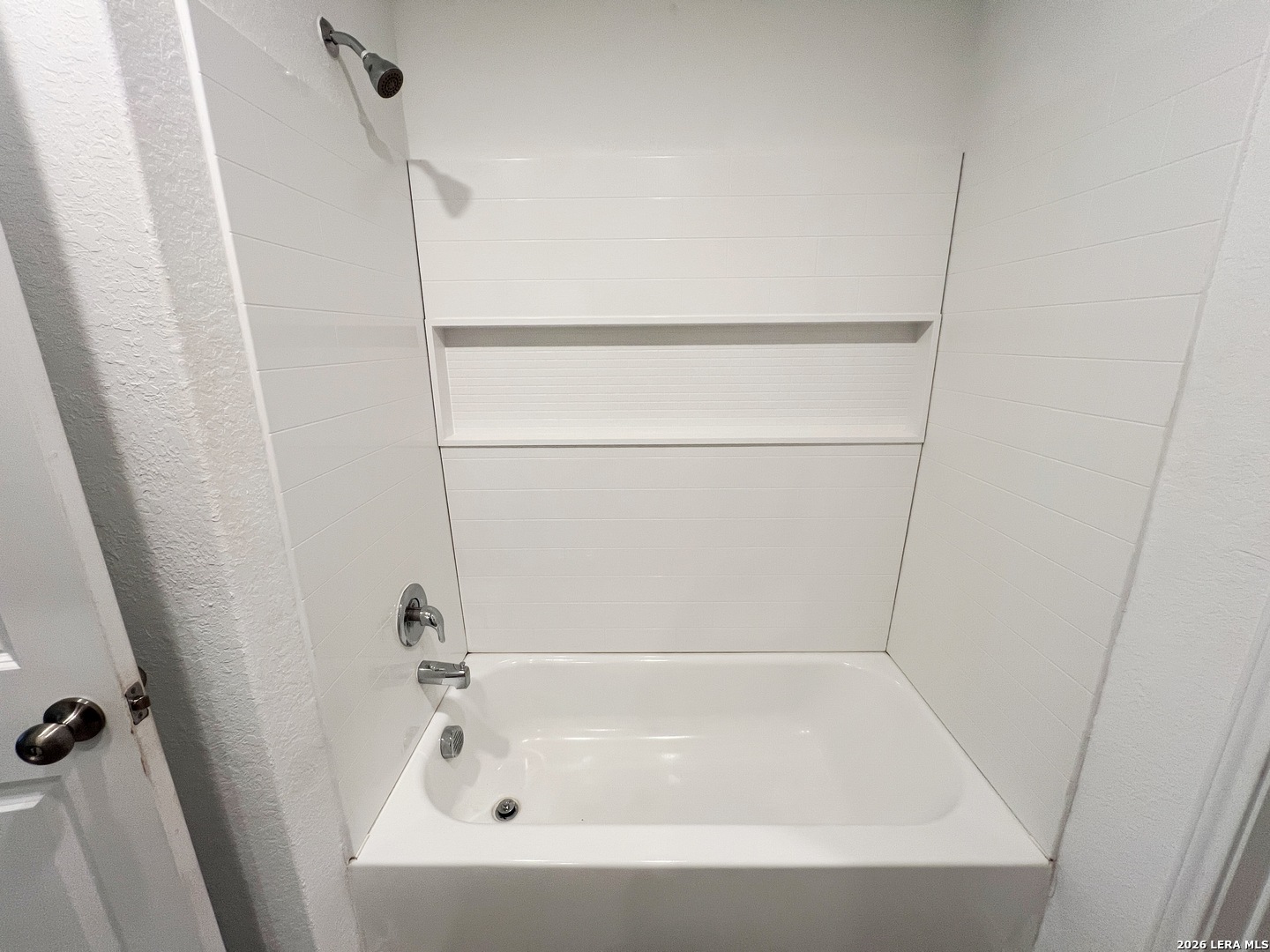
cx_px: 635
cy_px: 476
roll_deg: -0.3
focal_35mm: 13
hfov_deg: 106.2
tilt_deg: -16.3
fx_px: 477
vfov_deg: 89.9
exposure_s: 1/120
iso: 125
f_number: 1.8
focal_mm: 1.57
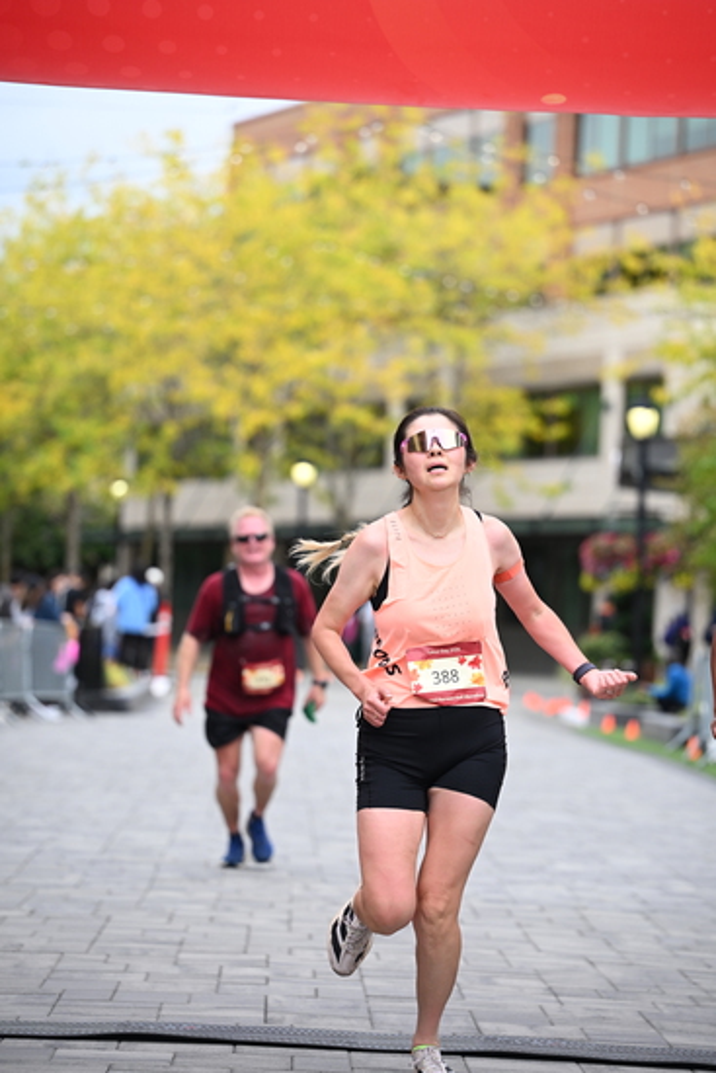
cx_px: 358
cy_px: 536
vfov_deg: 17.1
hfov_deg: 11.4
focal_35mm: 120
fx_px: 3577
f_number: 2.8
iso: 640
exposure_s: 1/2000
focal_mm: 120
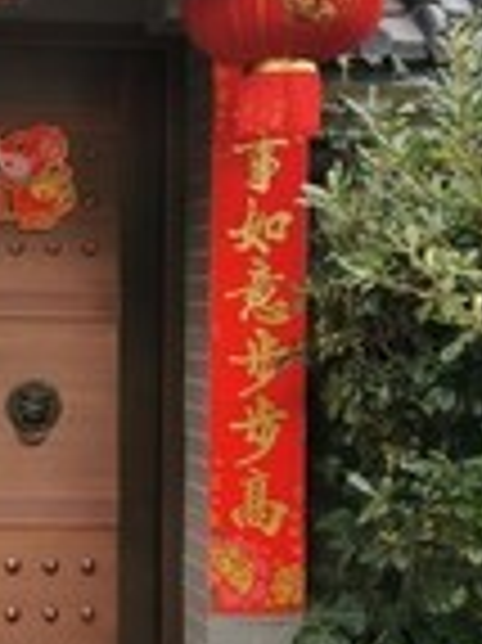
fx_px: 1264
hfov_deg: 20.3
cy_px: 284
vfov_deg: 28.6
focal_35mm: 68
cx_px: -90
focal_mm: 5.56
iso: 50
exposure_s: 1/541
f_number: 1.6
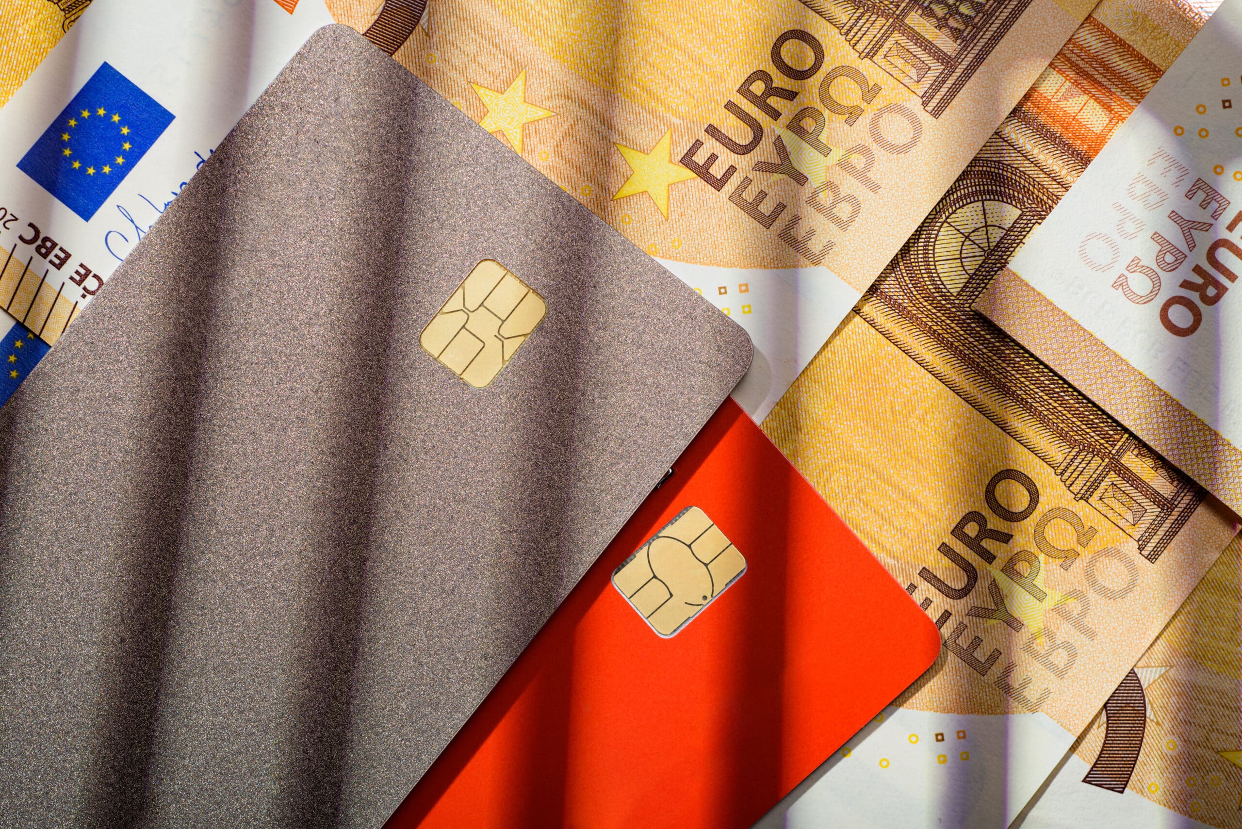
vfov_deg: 16.1
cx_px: 621
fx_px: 2934
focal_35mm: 85
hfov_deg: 23.9
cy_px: 414
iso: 100
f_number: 11
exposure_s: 1/200
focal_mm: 85
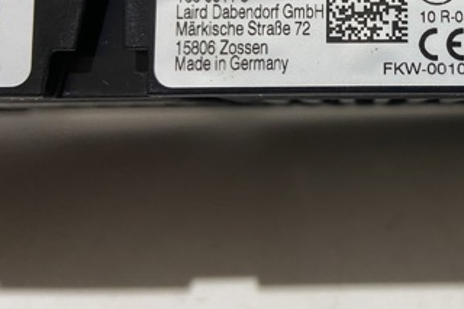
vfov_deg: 24.5
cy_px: -15
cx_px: 389
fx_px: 670
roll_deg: +2.3
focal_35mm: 52
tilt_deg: -32.7
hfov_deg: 36.5
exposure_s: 1/50
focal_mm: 4.25
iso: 160
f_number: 1.8
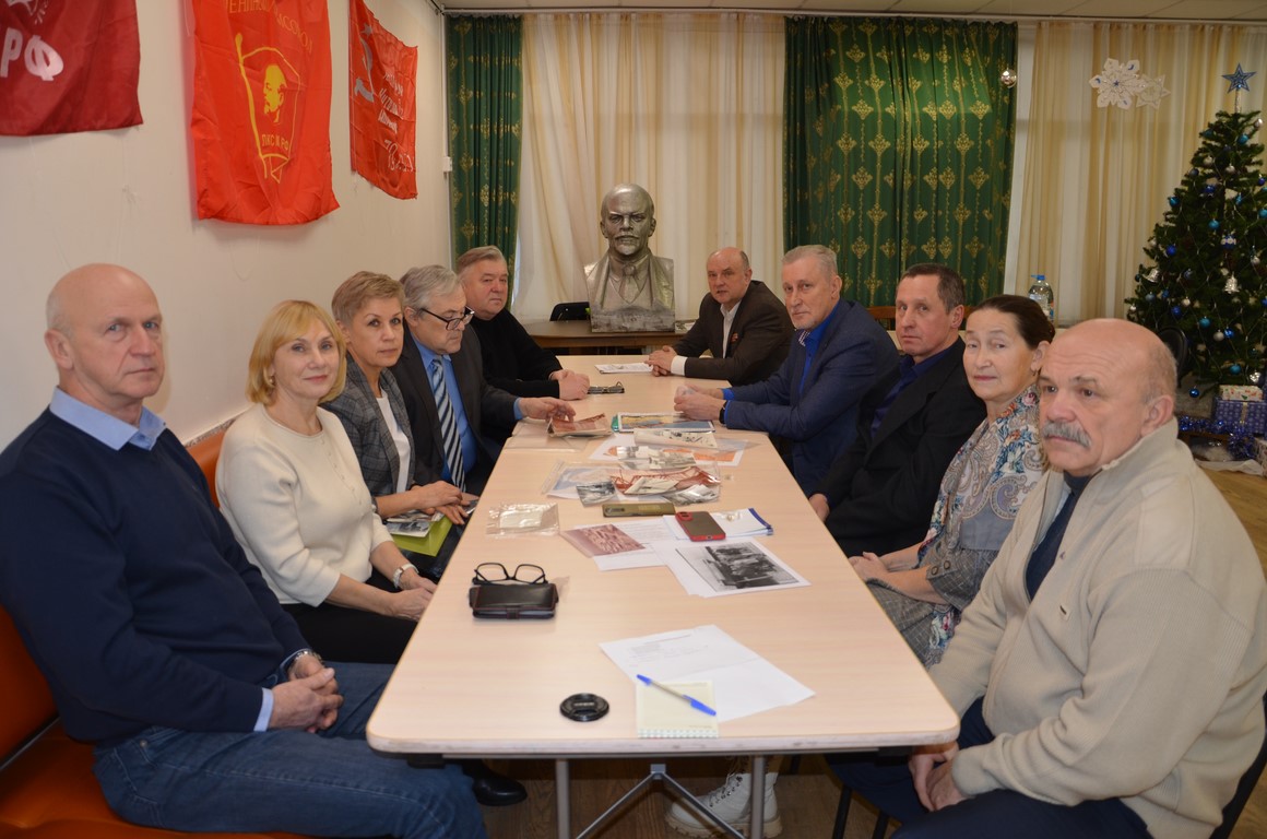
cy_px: 420
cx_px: 634
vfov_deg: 47.7
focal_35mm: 27
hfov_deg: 67.5
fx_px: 948
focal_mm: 18
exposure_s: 1/100
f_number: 3.5
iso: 400
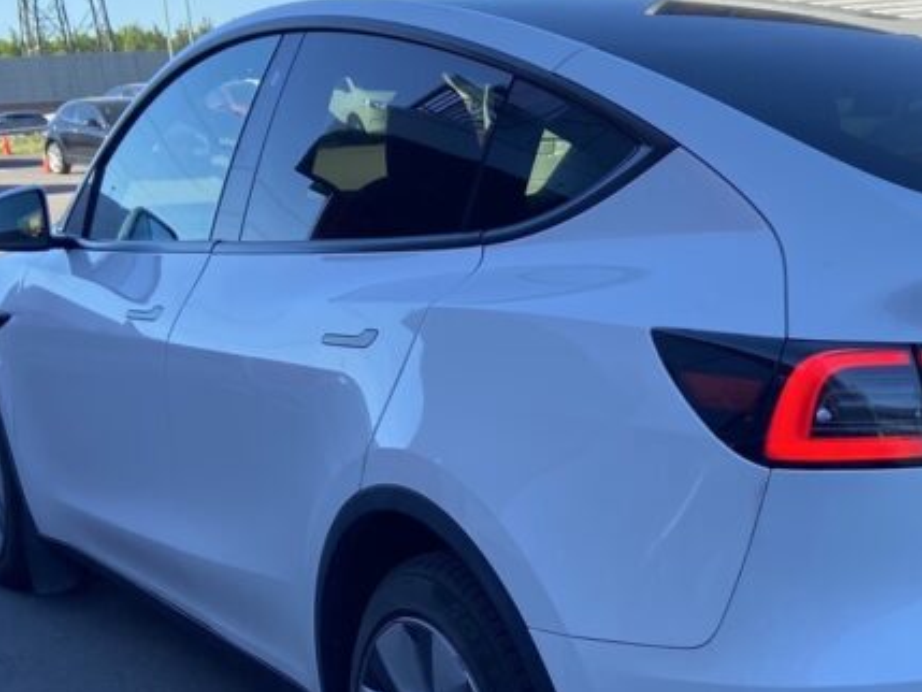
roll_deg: +4.1
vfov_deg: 23.4
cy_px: 533
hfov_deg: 30.4
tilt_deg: -17.0
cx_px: 737
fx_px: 1652
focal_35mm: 62
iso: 32
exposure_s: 1/981
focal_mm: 4.25
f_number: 1.8
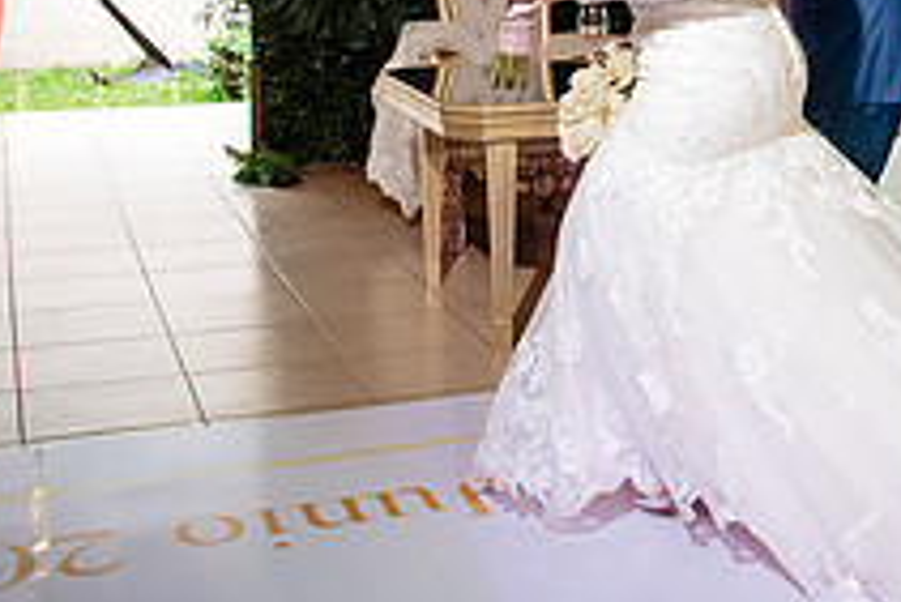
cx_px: 828
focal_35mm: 66
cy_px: 6
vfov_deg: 20.0
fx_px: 1653
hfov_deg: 29.1
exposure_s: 1/125
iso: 1250
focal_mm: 24
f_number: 5.6
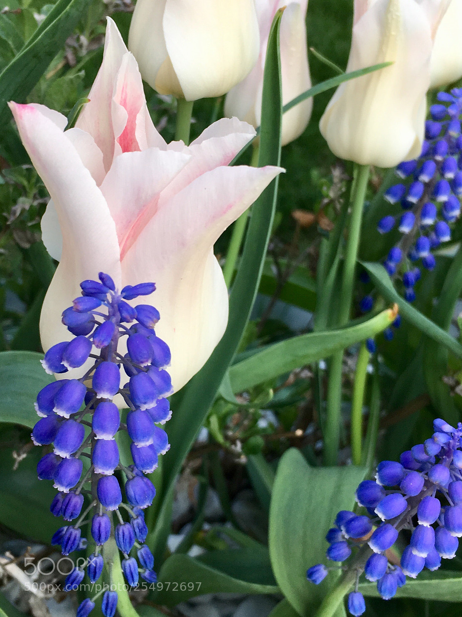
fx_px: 517
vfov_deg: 61.7
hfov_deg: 48.2
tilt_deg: -32.6
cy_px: 308
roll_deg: +3.4
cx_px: 231
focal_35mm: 29
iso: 25
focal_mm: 4.15
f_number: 2.2
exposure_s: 1/100
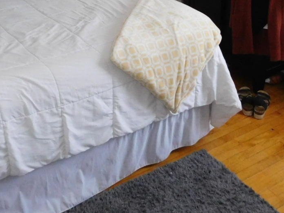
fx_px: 435
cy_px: -16
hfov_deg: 35.9
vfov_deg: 25.7
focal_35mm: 53
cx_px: 104
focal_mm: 4
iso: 640
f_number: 3
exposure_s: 1/30
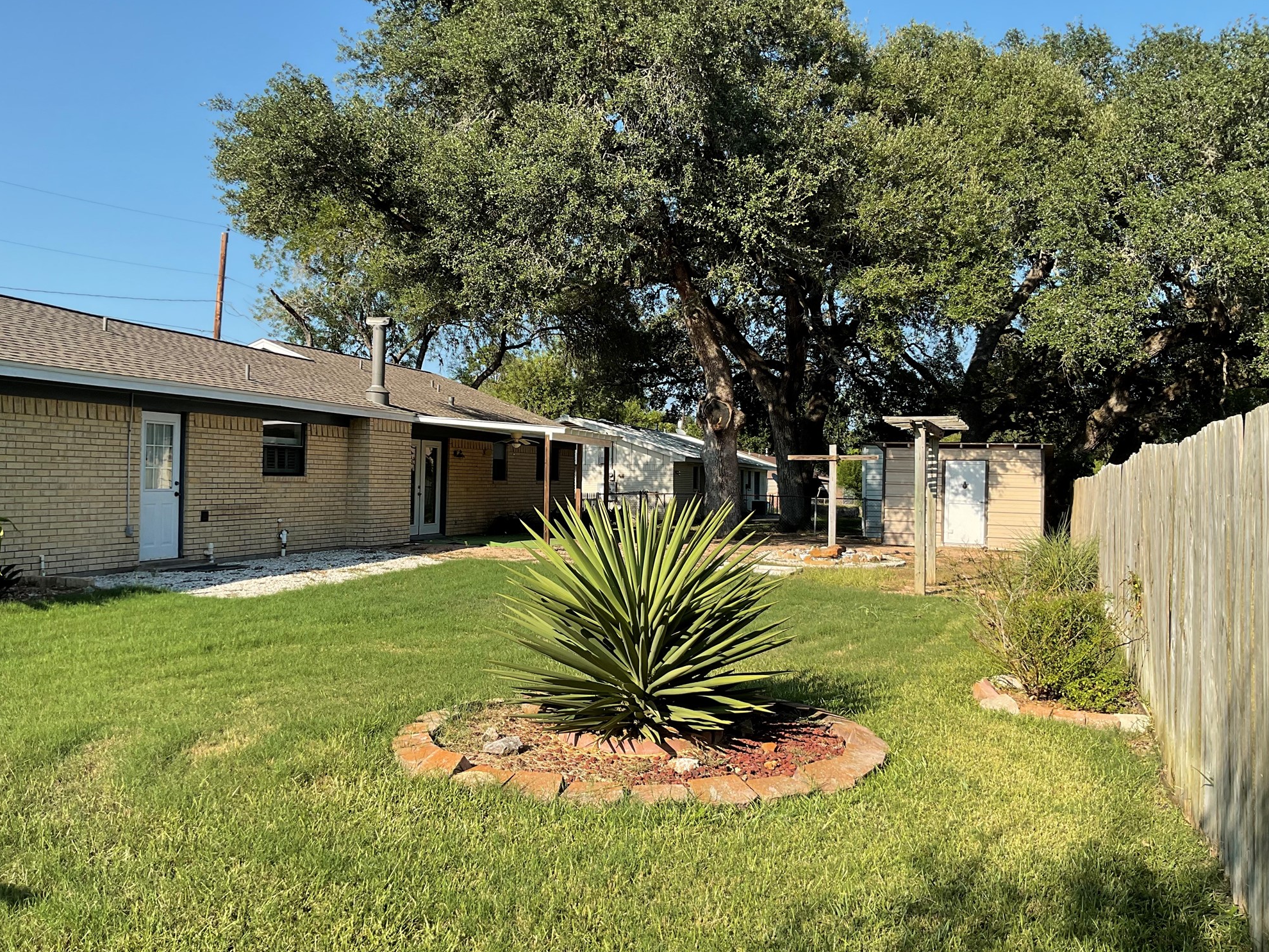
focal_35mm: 30
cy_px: 468
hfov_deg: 60.0
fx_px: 1100
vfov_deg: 46.8
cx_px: 633
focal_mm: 3
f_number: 1.8
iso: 16
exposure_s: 1/978
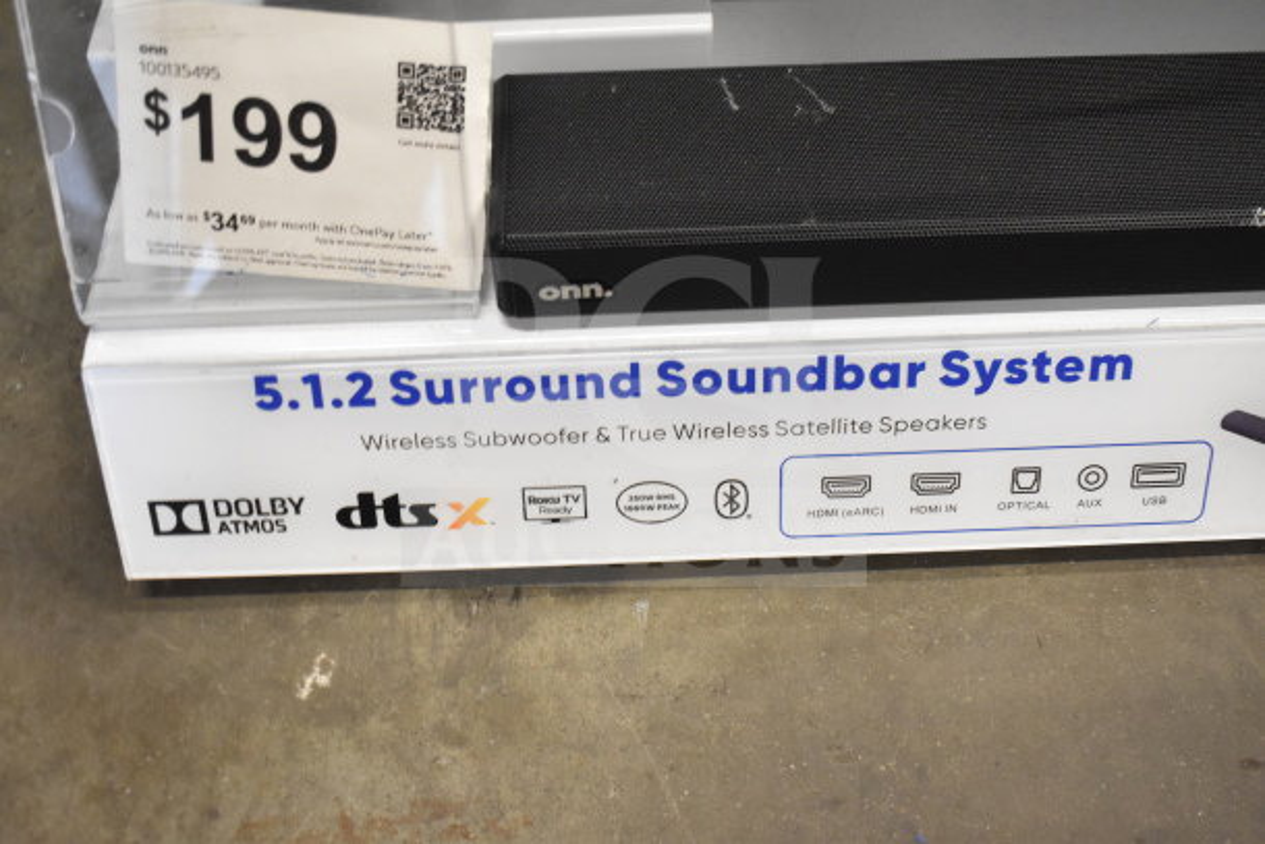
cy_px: 422
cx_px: 632
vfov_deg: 31.9
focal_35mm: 42
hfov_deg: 46.4
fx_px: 1476
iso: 2500
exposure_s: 1/50
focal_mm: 28
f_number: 4.2
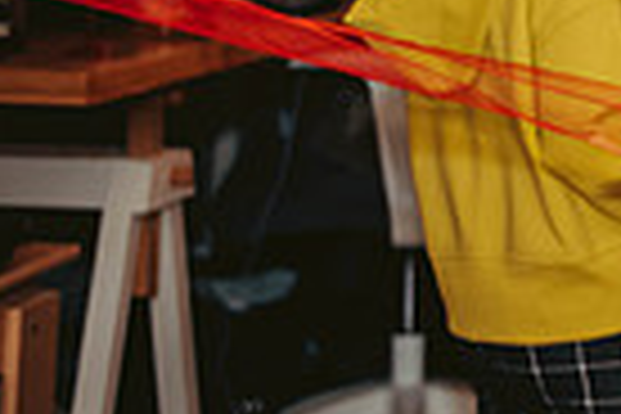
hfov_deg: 10.6
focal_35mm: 177
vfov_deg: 7.5
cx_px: 1246
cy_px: -317
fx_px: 3053
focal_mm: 42
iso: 1250
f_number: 2.8
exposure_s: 1/125
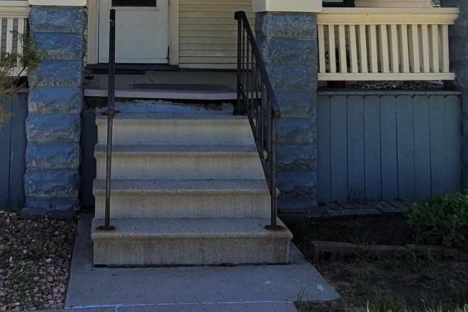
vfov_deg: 28.5
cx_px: 140
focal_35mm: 43
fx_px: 559
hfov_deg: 44.5
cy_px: -27
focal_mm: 2.2
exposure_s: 1/848
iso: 50
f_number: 2.2
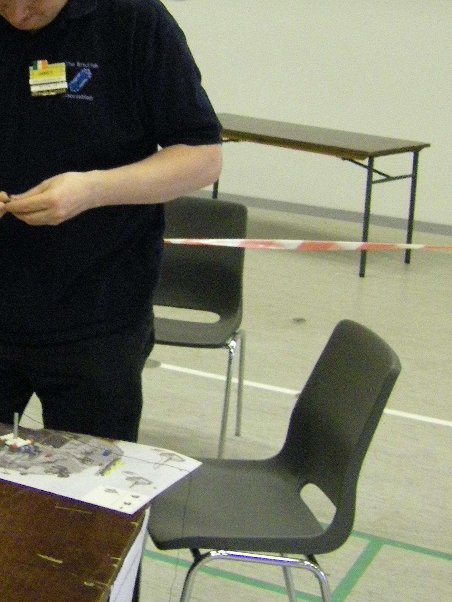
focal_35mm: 70
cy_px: 231
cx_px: 61
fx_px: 1219
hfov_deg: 20.7
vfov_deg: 27.7
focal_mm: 6.3
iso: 800
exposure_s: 1/40
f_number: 3.5
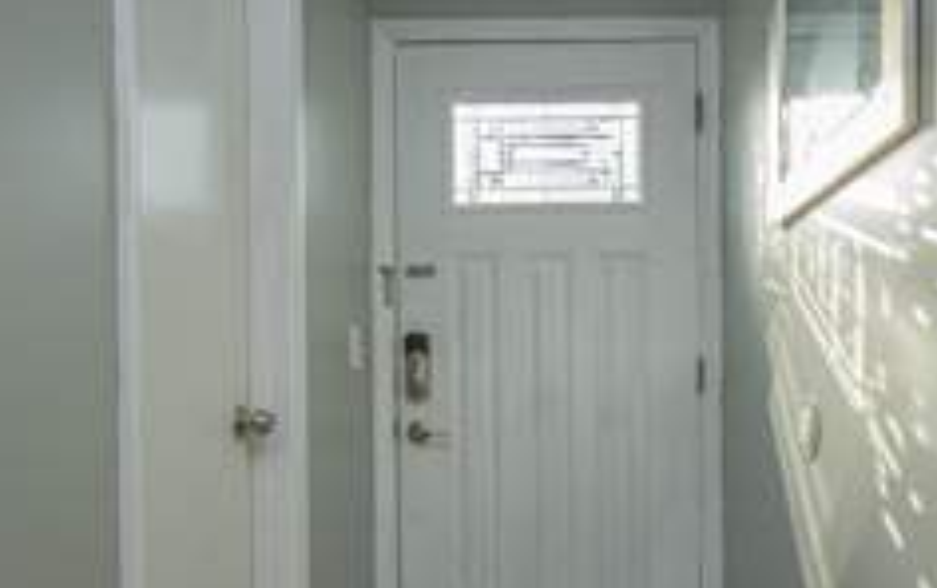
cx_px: 536
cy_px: 403
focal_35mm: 31
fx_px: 792
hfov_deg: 60.9
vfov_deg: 40.1
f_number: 22
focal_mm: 10
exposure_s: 1/15
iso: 400
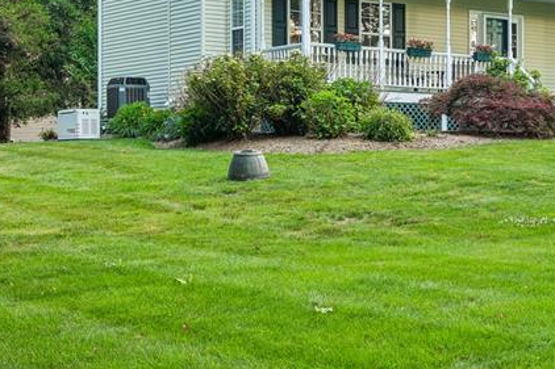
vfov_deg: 15.6
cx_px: 470
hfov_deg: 23.5
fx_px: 1310
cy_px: -54
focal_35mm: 85
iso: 100
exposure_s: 1/40
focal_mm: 35
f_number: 8
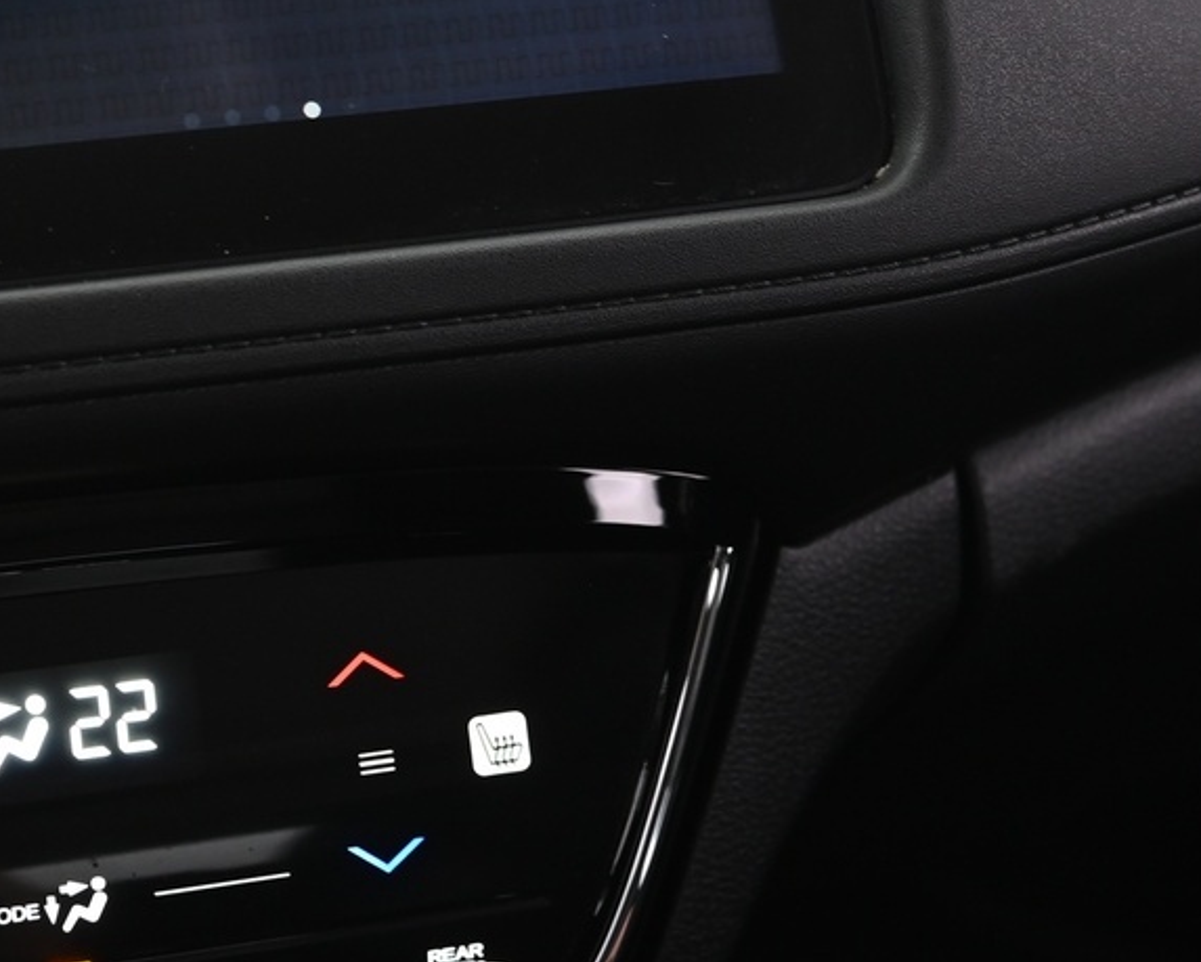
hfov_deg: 21.9
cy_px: 252
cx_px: 117
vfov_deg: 18.0
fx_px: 3023
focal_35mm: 85
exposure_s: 1/13
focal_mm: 32
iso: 1250
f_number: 4
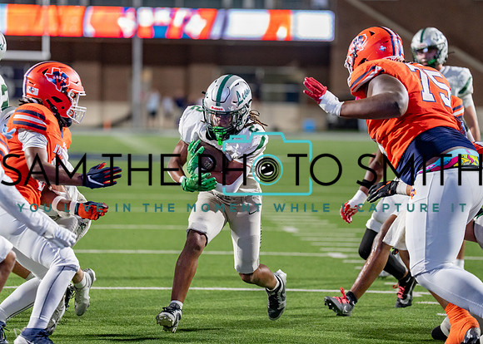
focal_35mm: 202
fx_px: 2774
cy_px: 167
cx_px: 237
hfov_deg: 10.0
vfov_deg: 7.1
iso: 2000
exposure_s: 1/1250
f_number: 2.8
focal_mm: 171
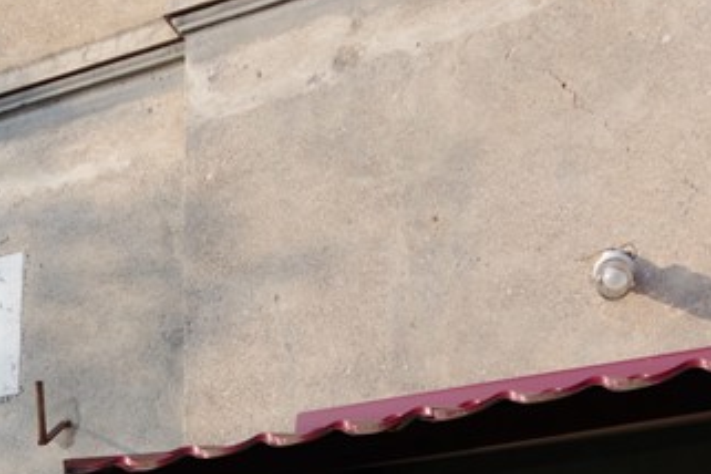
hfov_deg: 21.8
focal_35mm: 86
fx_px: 1698
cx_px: -153
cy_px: 550
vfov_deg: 15.4
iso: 200
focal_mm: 18
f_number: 7.1
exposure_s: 1/200
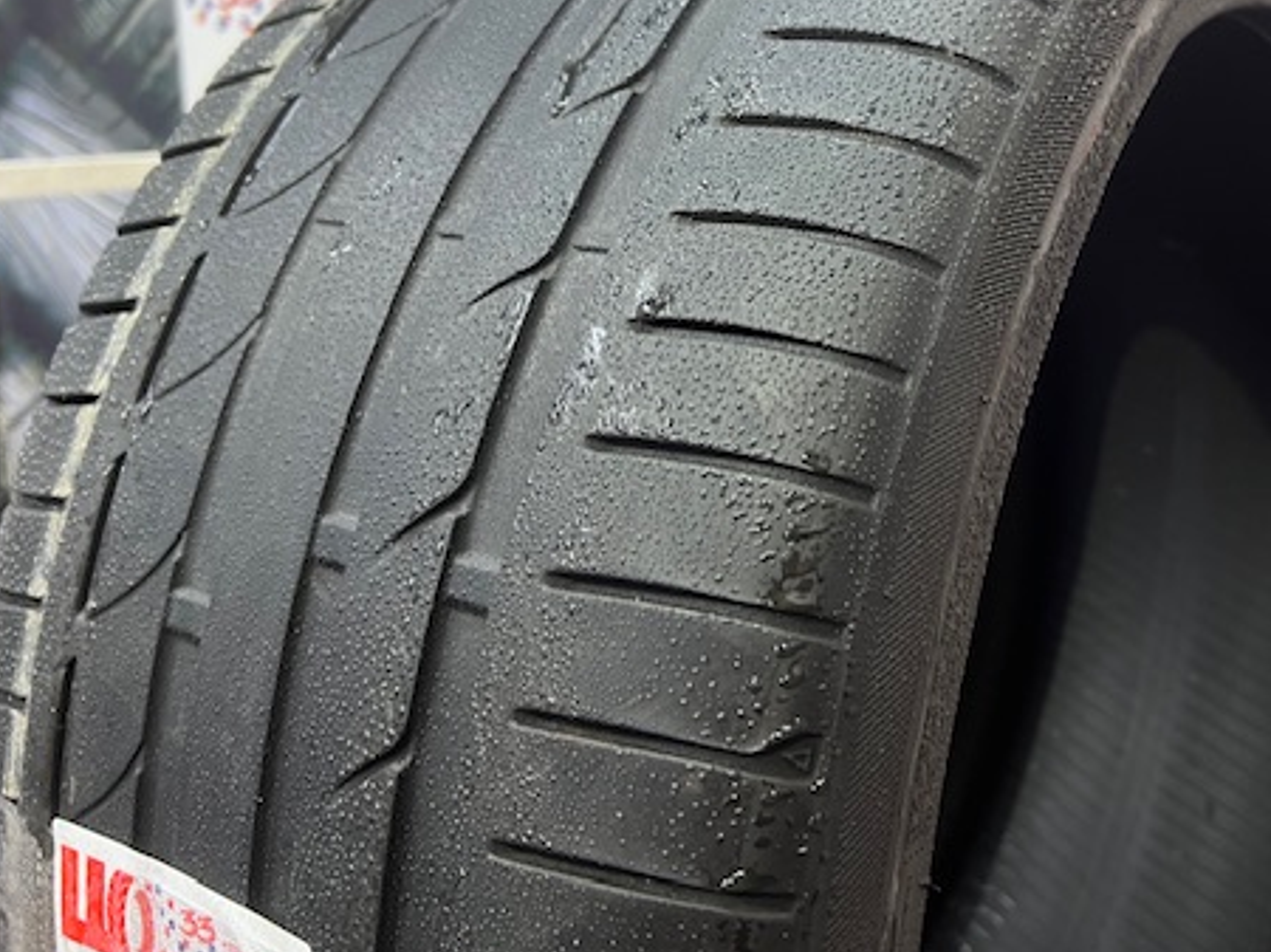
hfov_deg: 49.2
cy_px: 308
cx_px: 864
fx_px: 1358
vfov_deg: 38.1
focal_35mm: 37
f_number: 1.5
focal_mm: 5.7
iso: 80
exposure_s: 1/50
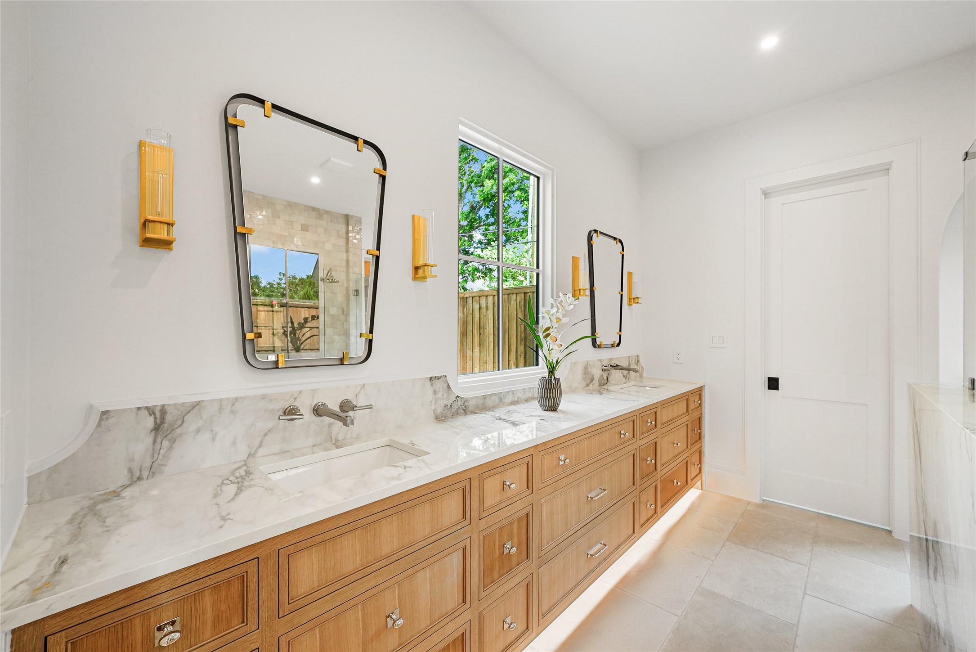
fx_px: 380
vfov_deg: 81.3
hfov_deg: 104.2
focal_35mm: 14
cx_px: 488
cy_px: 326
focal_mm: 14
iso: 1600
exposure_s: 1/25
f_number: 8
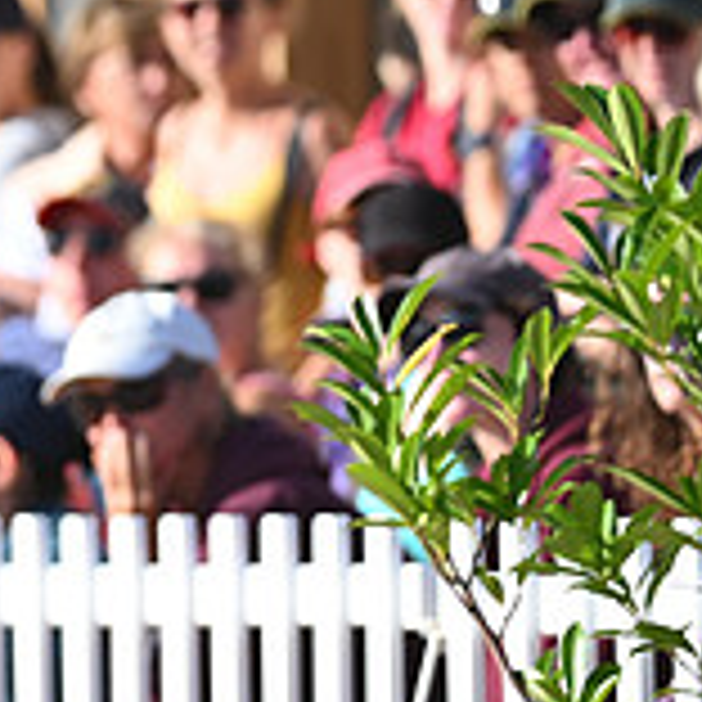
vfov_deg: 1.9
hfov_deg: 1.9
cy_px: -56
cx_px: -562
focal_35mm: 915
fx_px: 20994
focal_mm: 290
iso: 560
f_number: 5
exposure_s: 1/1600
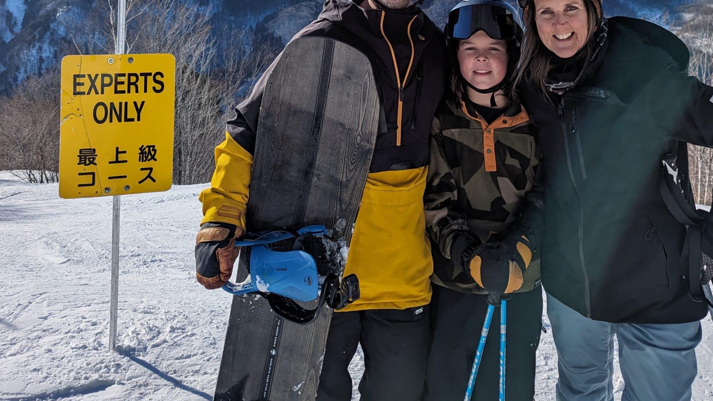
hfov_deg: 52.8
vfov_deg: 29.5
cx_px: 354
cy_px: 16
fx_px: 718
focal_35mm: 38
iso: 46
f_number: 1.85
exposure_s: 1/2899
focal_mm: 6.81
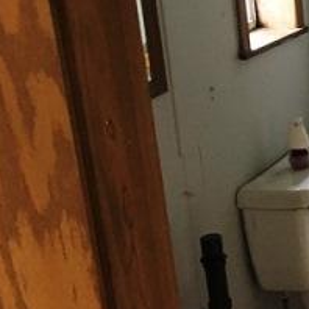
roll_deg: +0.5
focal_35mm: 83
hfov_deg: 18.2
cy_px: 147
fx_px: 838
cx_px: 487
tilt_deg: -17.0
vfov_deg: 20.9
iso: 160
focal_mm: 4.15
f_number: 2.2
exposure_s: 1/30
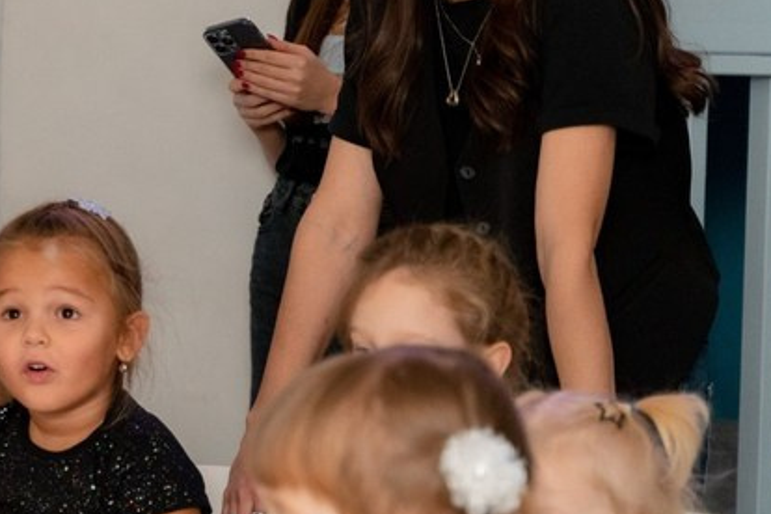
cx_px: -395
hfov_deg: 8.7
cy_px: 399
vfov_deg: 5.9
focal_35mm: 232
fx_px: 4968
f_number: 3.5
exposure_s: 1/250
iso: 2500
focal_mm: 75
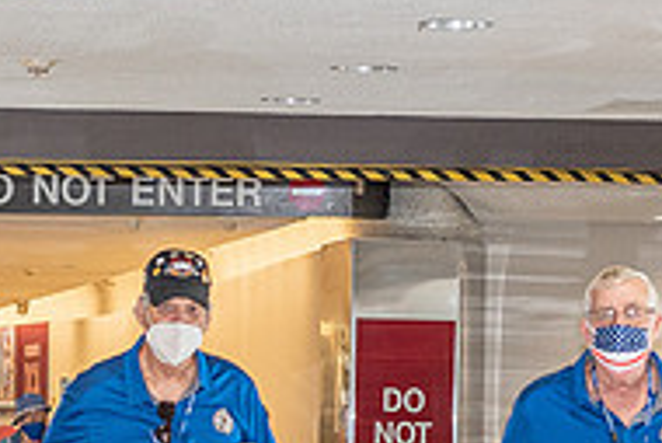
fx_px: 4582
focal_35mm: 249
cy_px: 595
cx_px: 180
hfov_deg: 8.3
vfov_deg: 5.5
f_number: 4.5
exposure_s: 1/125
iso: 640
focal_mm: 50
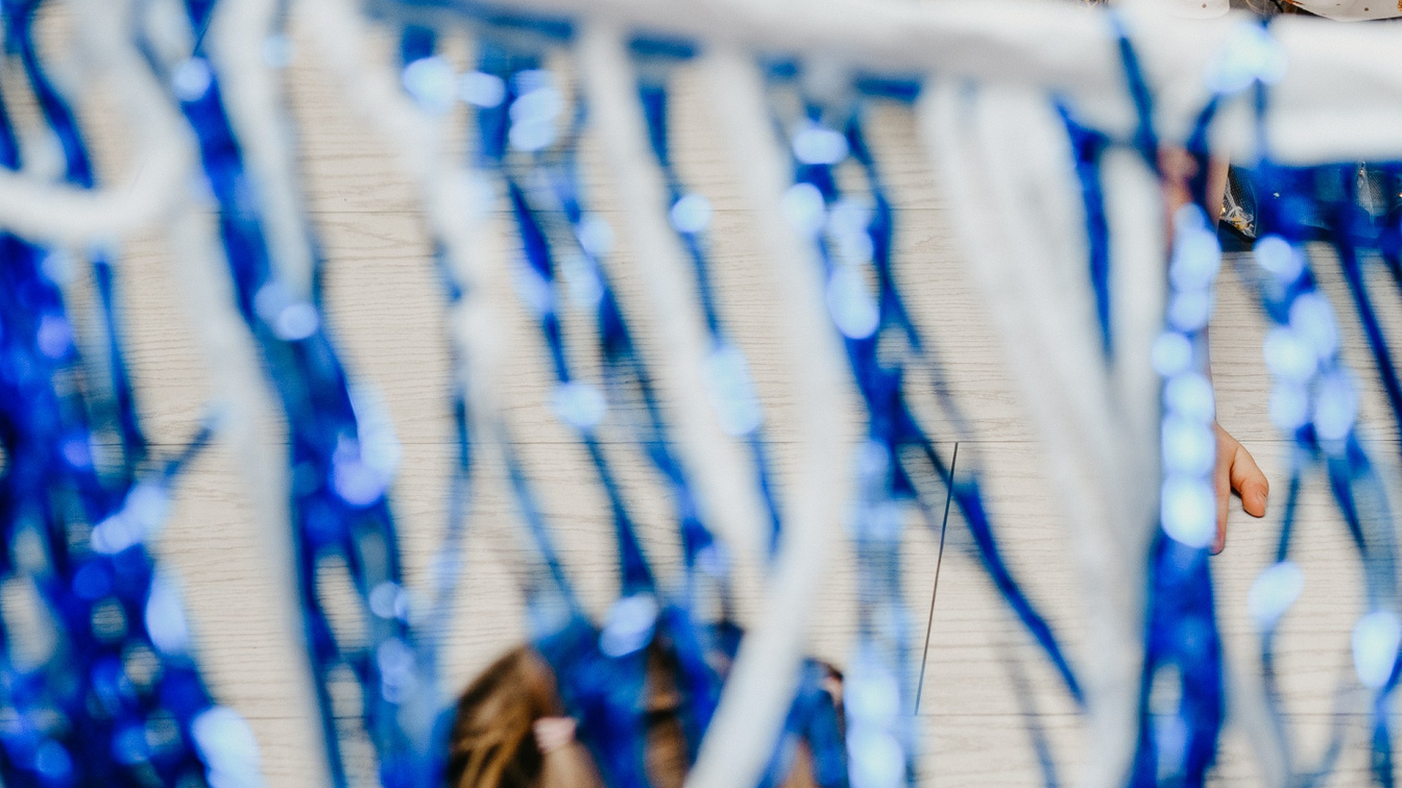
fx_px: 5576
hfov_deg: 14.2
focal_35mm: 150
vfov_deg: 8.0
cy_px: -102
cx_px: 1270
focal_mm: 62
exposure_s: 1/160
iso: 250
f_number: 4.5
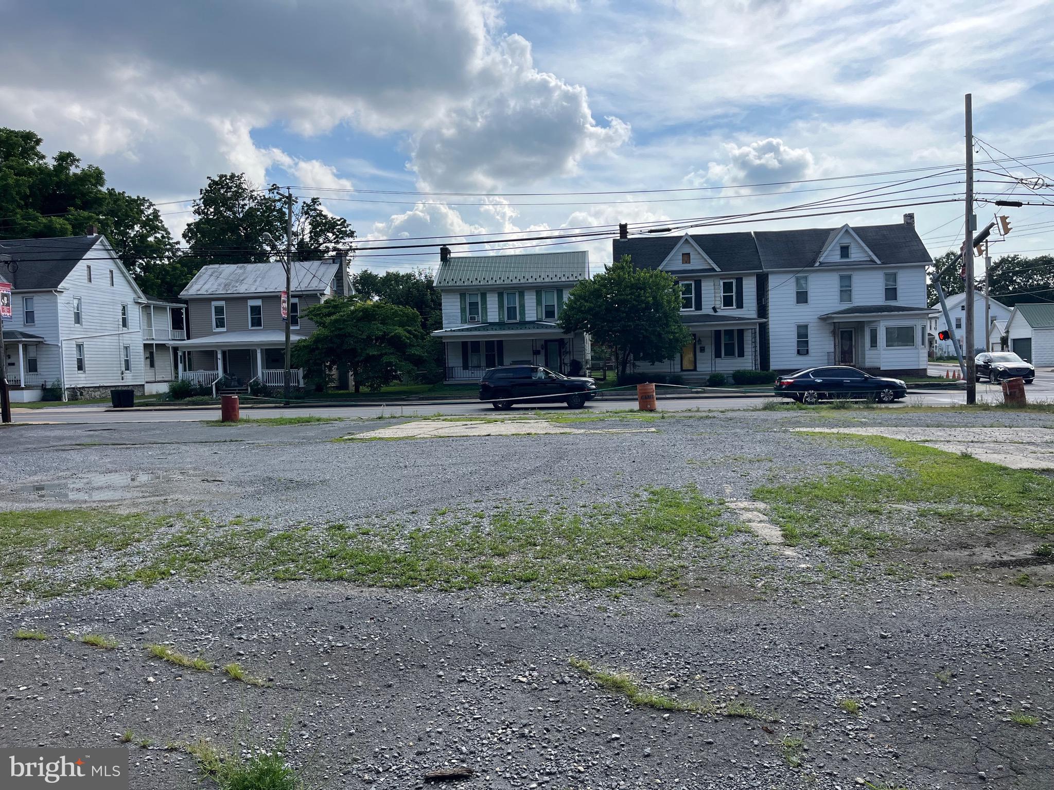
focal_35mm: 26
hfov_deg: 67.3
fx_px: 792
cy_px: 395
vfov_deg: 53.1
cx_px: 527
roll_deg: +1.9
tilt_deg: -1.5
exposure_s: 1/4651
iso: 50
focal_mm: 5.1
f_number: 1.6
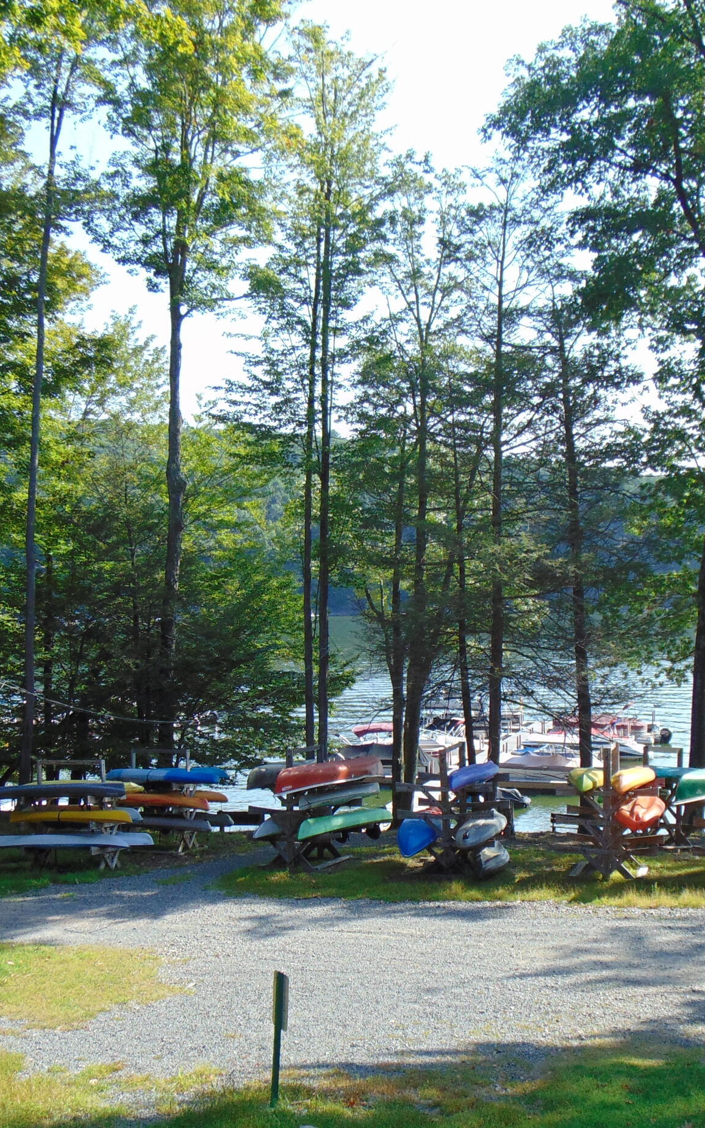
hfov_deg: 29.8
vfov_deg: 45.9
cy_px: 680
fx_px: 1322
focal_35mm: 43
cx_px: 315
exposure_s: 1/400
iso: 80
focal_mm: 4.5
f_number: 3
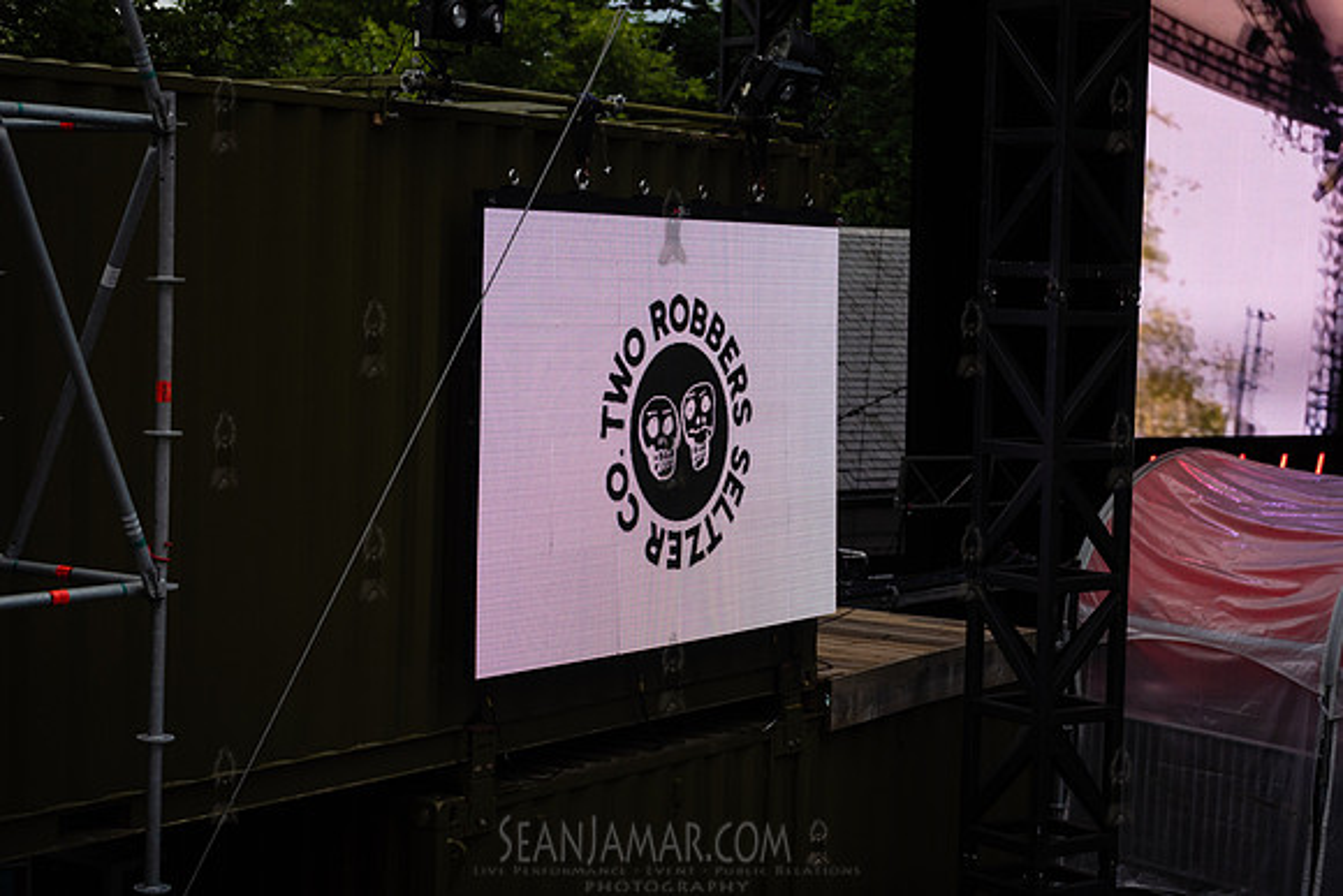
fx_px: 2612
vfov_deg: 19.5
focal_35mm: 70
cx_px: 672
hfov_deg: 28.8
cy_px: 448
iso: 500
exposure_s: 1/4000
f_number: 2.8
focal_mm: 70
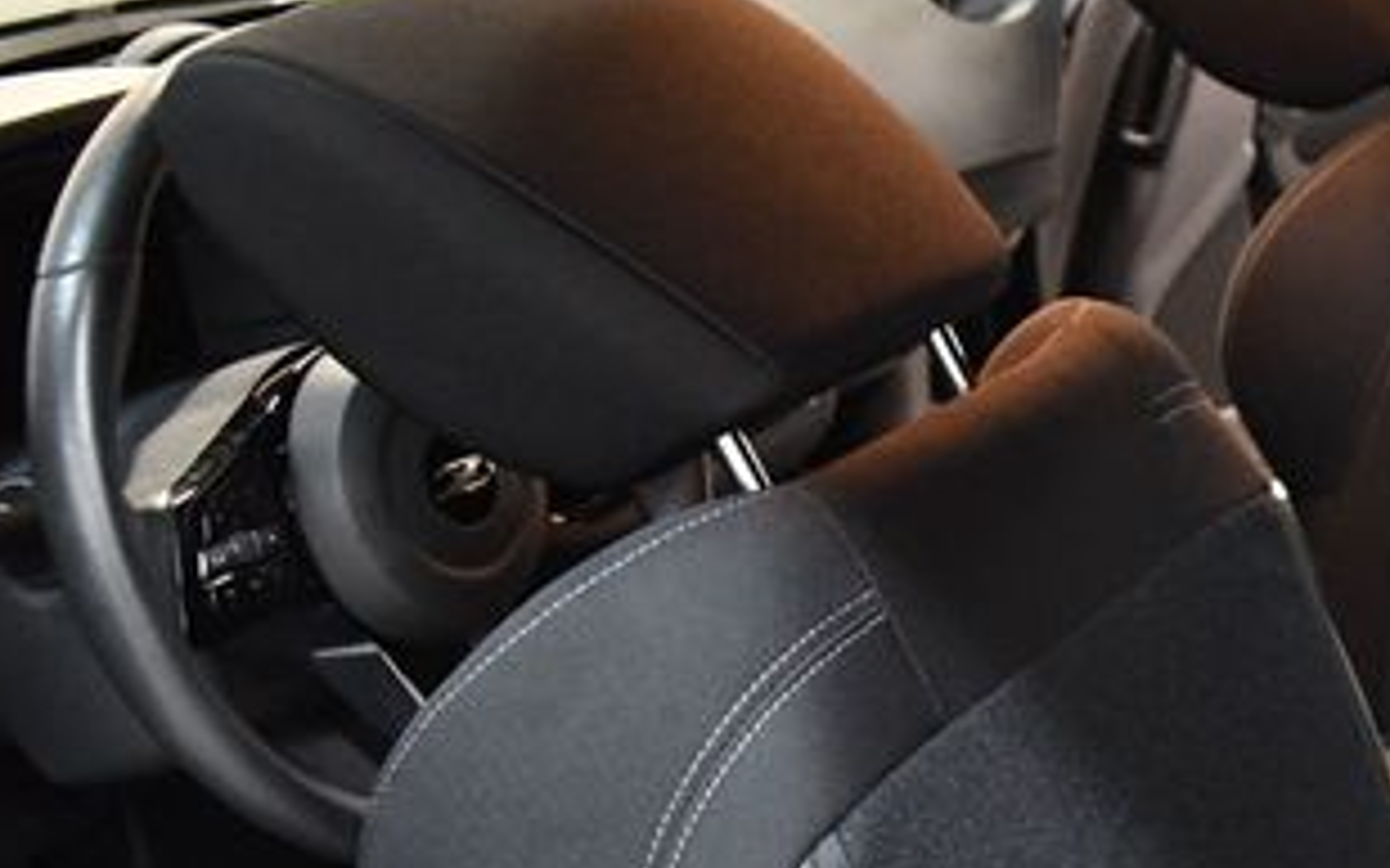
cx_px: 1134
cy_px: 913
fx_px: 2159
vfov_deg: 21.7
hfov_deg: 34.5
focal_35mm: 57
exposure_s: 1/60
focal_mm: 18
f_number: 3.5
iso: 5000
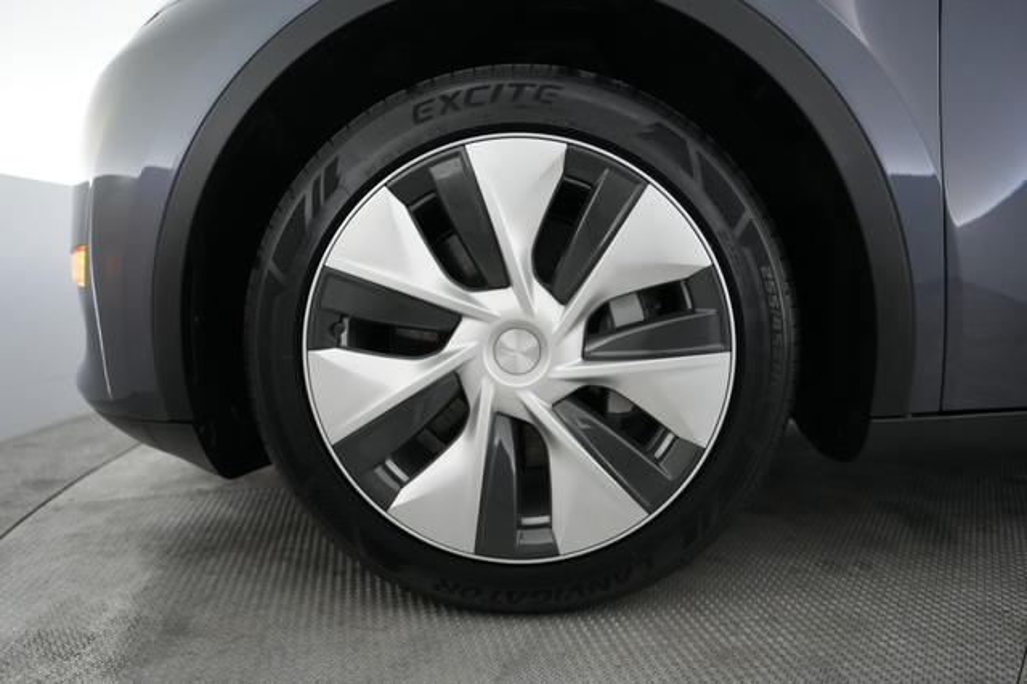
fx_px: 684
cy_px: 342
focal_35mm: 24
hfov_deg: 73.8
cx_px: 514
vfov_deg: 53.1
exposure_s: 1/160
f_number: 2.8
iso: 4000
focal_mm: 24
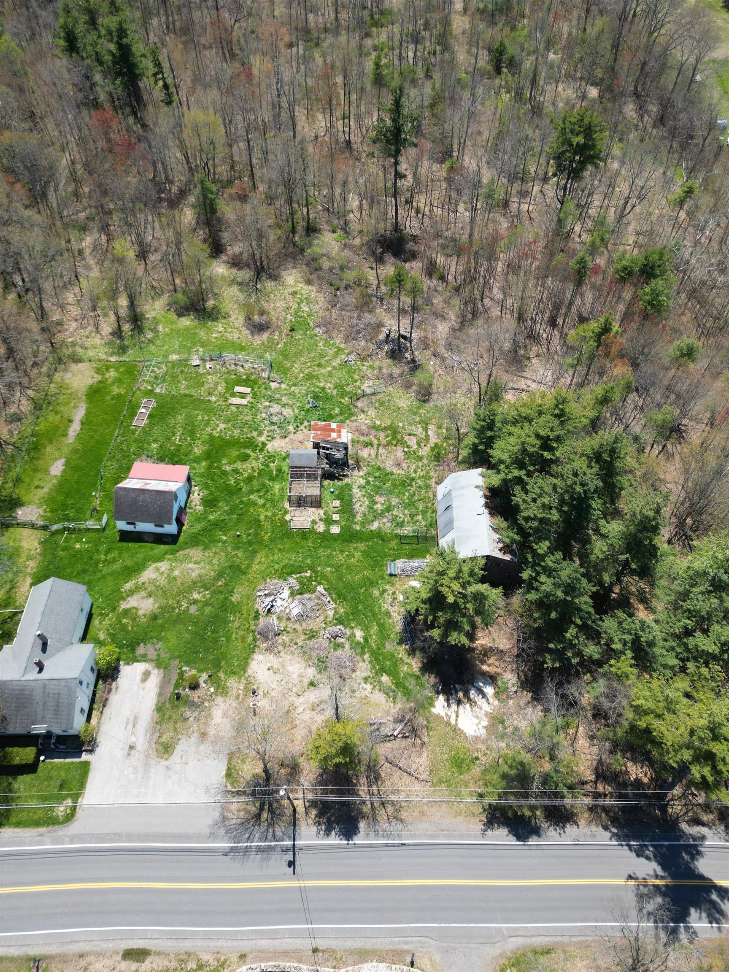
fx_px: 674
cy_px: 486
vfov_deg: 71.6
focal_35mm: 24
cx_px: 364
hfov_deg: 56.8
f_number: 1.7
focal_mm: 6.72
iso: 110
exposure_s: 1/1250
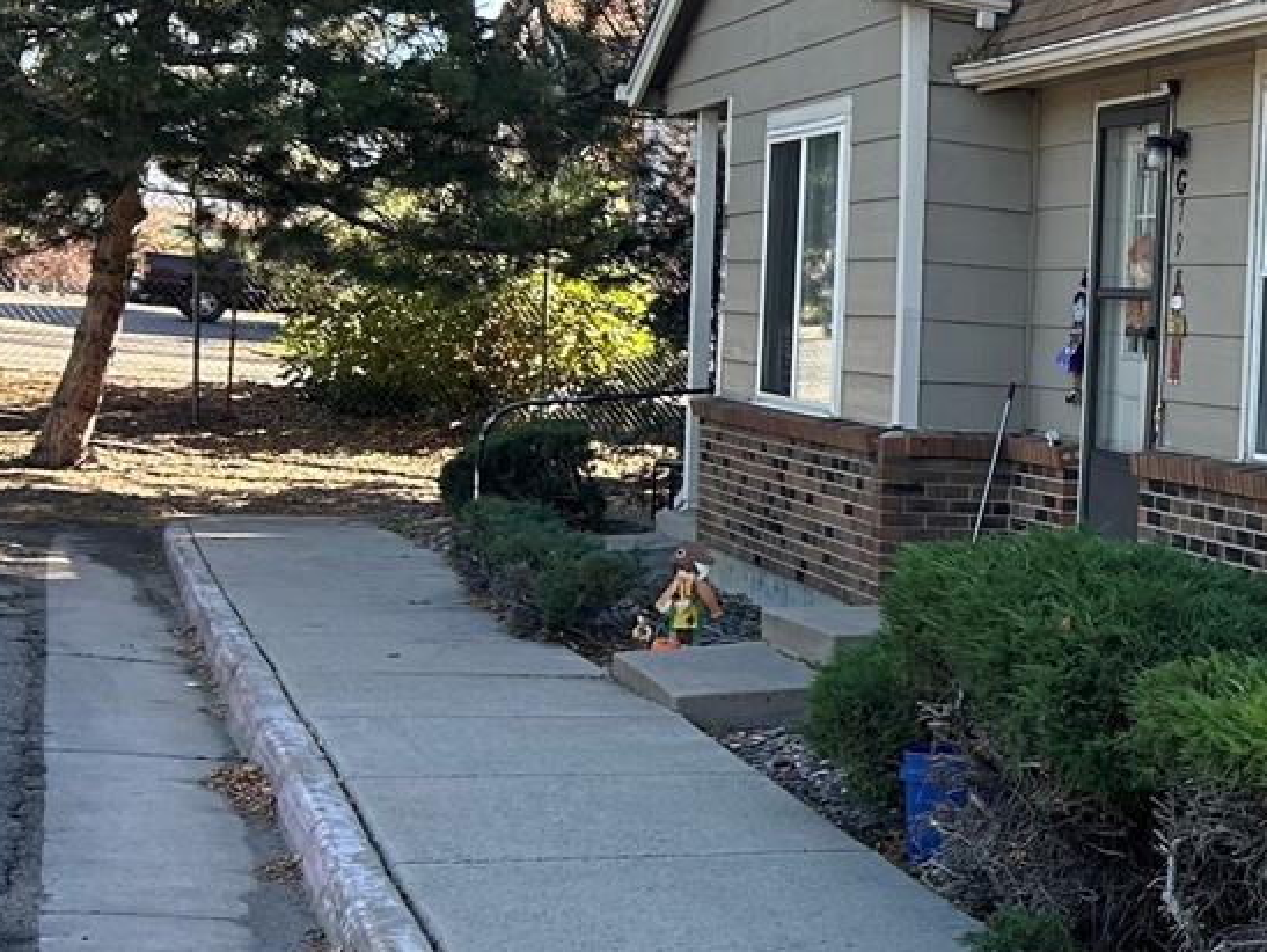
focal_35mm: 76
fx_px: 2784
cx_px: 1767
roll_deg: -2.5
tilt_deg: -3.8
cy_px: 551
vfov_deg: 19.4
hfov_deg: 22.2
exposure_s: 1/476
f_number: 1.5
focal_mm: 5.7
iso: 50
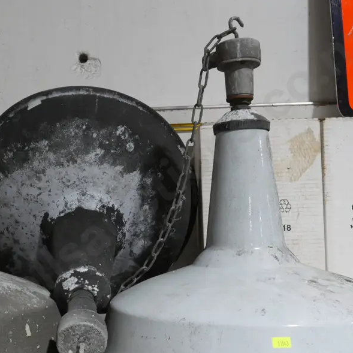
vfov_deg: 38.9
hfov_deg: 38.8
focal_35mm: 43
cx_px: 123
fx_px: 496
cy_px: 218
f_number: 7.1
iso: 2000
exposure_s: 1/60
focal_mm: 14
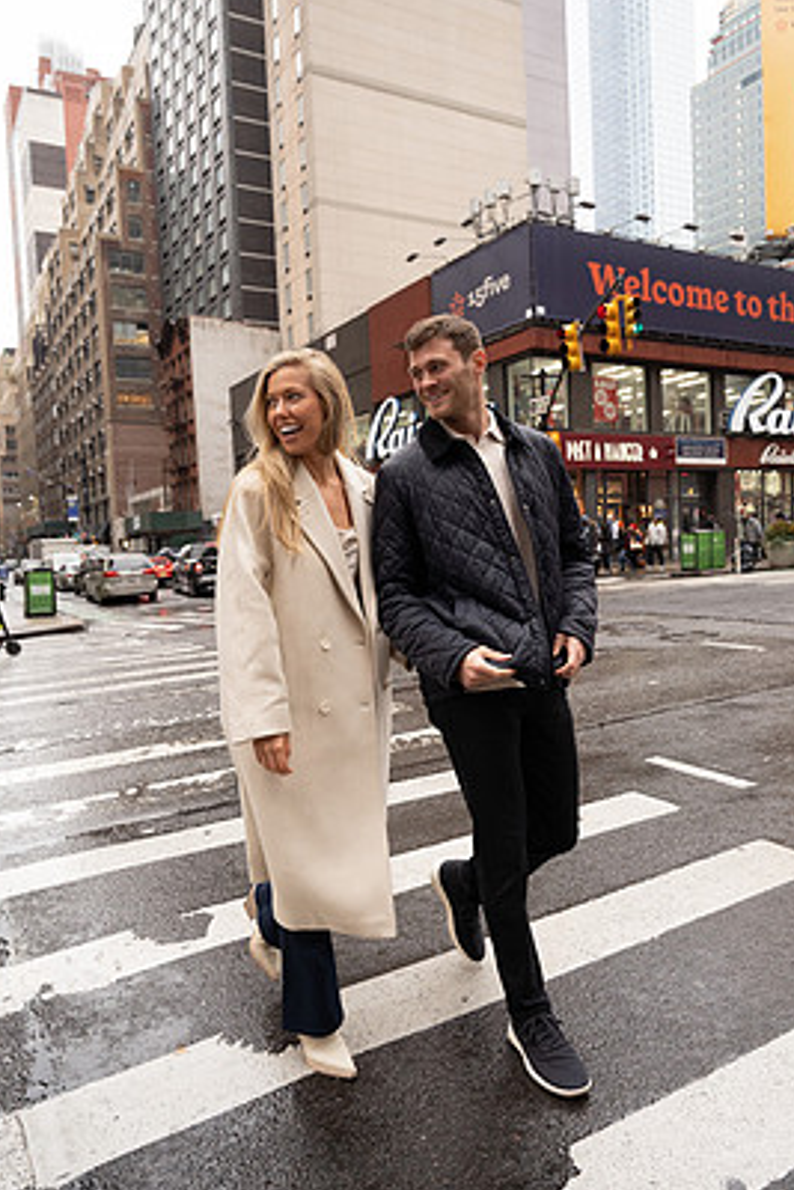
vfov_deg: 67.4
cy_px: 604
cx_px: 425
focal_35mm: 27
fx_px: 892
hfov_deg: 47.9
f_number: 4
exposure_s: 1/400
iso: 1600
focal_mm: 24
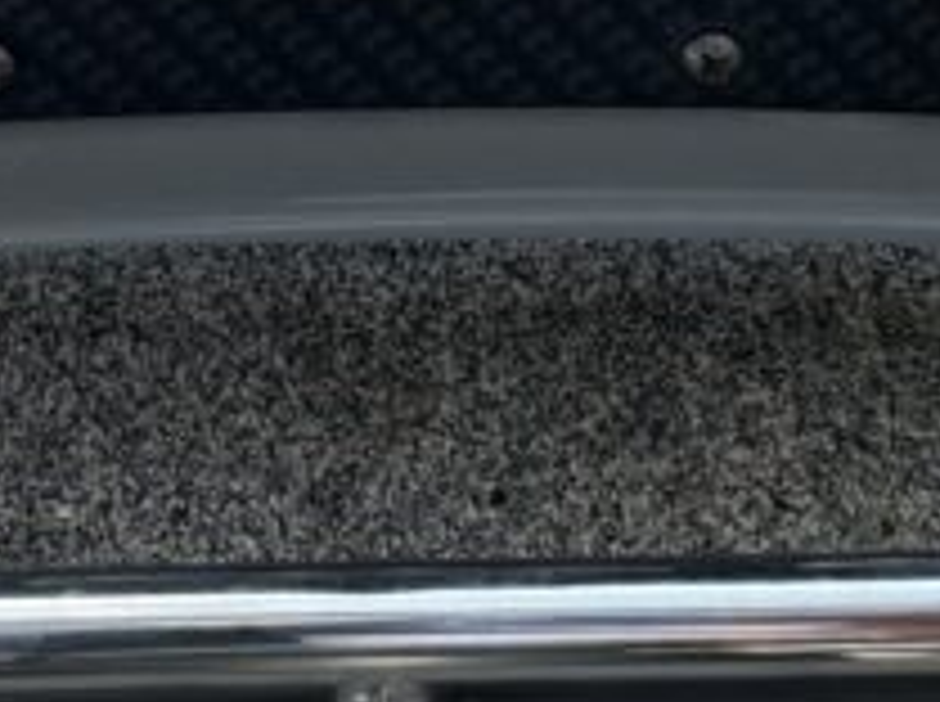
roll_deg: +1.5
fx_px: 3605
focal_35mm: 133
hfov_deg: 14.8
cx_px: 254
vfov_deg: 10.8
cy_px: -266
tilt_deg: -31.9
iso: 50
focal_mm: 5.96
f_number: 1.6
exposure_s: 1/2024
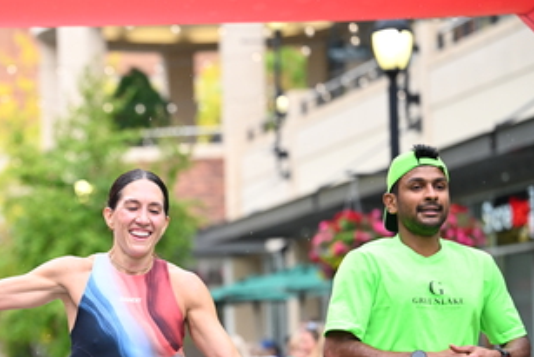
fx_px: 2582
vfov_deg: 7.9
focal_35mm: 174
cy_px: 290
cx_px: 77
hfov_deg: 11.7
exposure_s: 1/1250
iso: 1250
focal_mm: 97
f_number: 2.8
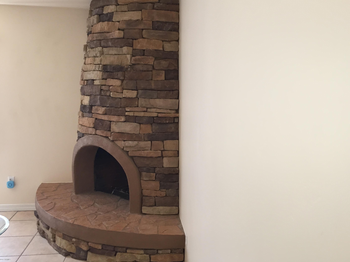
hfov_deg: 58.3
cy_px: 128
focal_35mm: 31
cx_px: 186
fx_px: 313
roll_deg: -1.1
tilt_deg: -8.8
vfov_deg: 45.4
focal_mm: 4.15
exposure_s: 1/30
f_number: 2.2
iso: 100
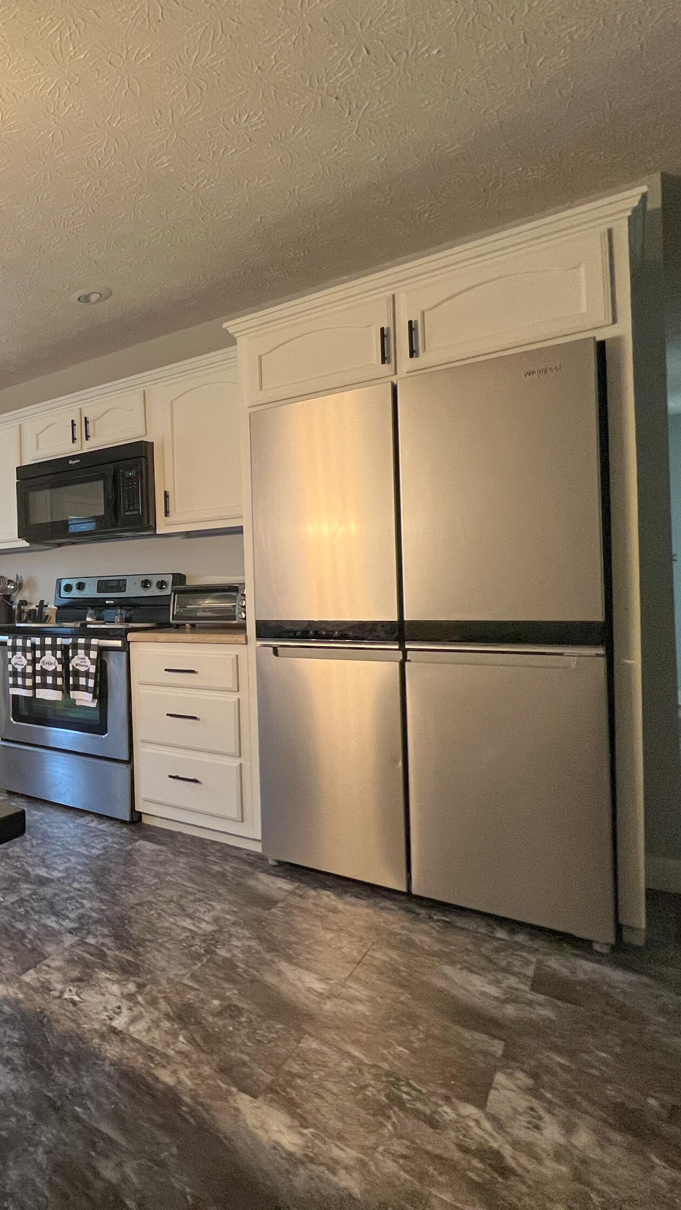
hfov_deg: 41.4
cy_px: 603
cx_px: -124
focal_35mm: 19
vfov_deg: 89.6
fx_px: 610
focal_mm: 1.57
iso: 250
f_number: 1.8
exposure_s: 1/60
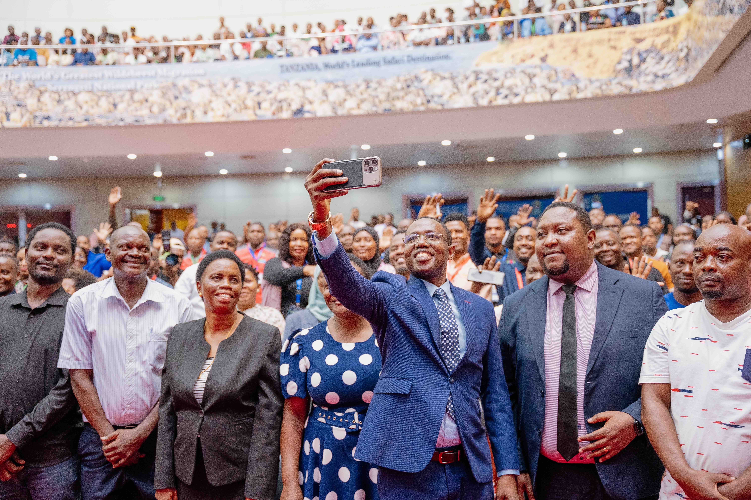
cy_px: 250
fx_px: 828
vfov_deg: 33.6
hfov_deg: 48.8
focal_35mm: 40
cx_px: 376
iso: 2500
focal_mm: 39.7
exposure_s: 1/100
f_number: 2.8
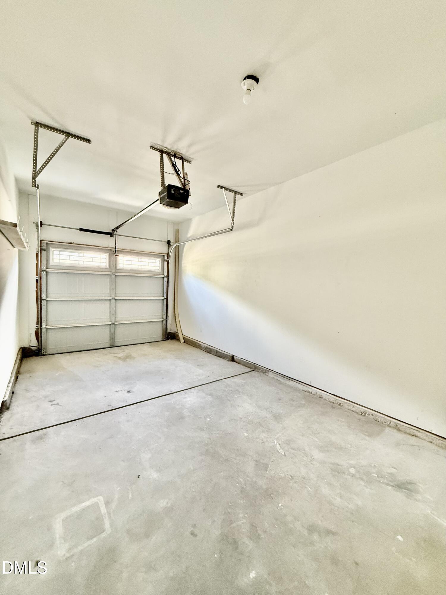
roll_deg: -3.2
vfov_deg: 102.1
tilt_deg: -2.1
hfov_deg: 85.7
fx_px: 241
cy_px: 298
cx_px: 223
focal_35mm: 14
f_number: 2.2
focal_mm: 2.22
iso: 400
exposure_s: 1/60
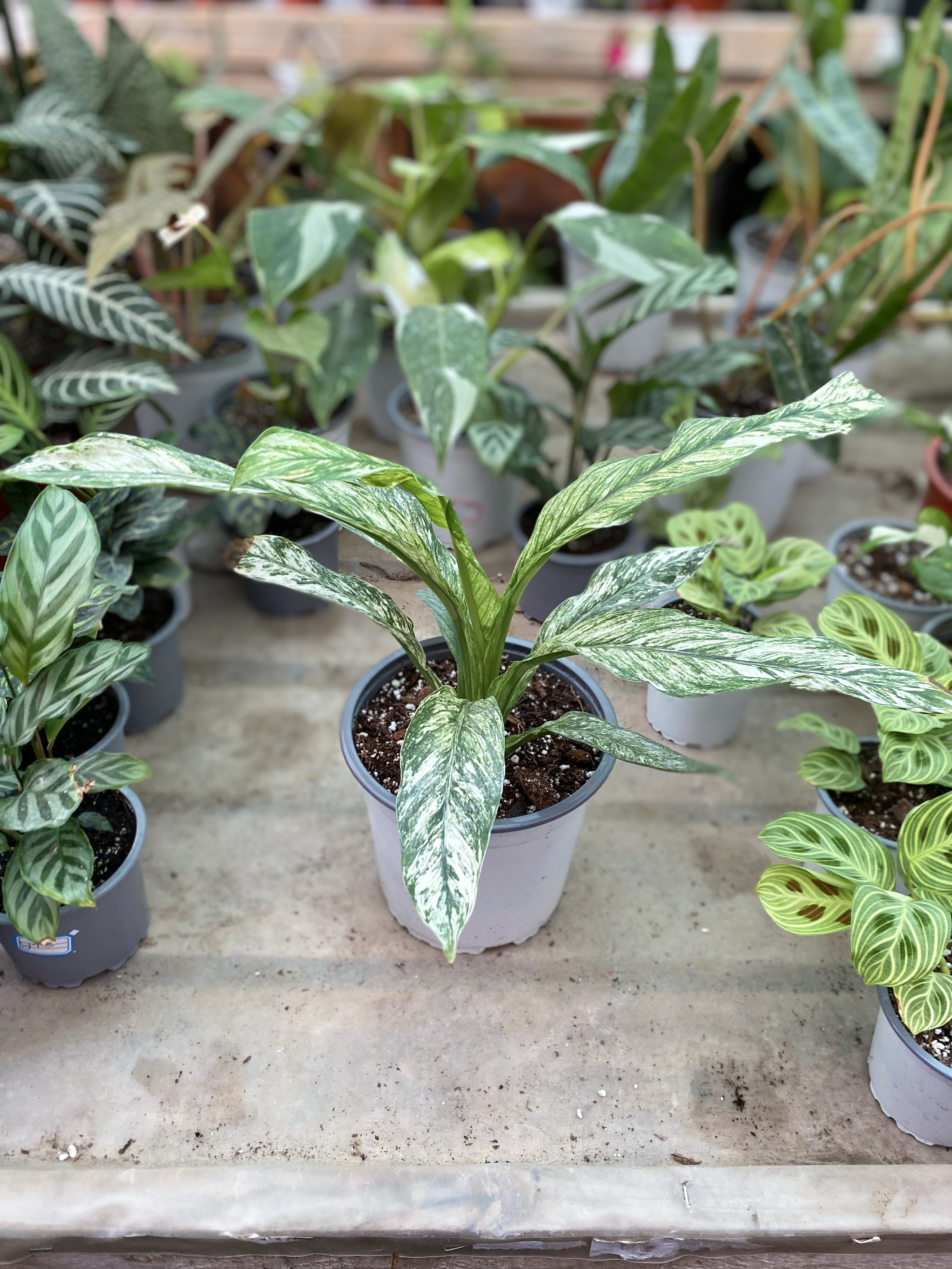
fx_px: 953
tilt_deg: -39.0
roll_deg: -0.6
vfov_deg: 67.3
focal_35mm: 26
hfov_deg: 53.1
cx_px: 476
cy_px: 634
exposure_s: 1/121
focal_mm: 4.25
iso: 100
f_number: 1.8
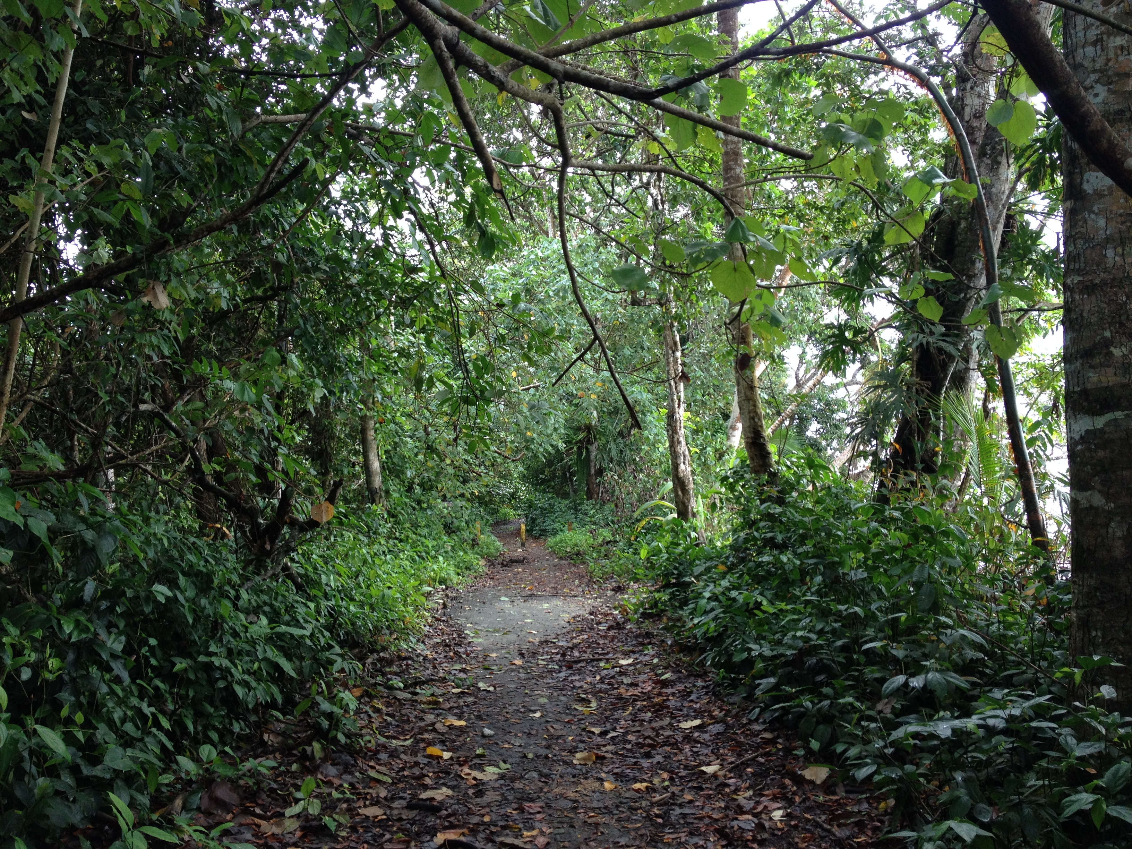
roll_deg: +0.5
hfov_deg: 52.6
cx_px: 566
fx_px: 1145
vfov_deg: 40.7
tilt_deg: -0.8
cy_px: 424
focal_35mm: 35
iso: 80
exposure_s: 1/120
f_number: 2.4
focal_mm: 4.28
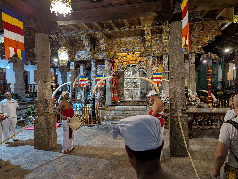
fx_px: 165
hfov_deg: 71.5
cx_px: 119
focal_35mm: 24
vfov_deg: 56.9
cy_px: 90
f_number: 1.85
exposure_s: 1/50
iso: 675
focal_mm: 6.81
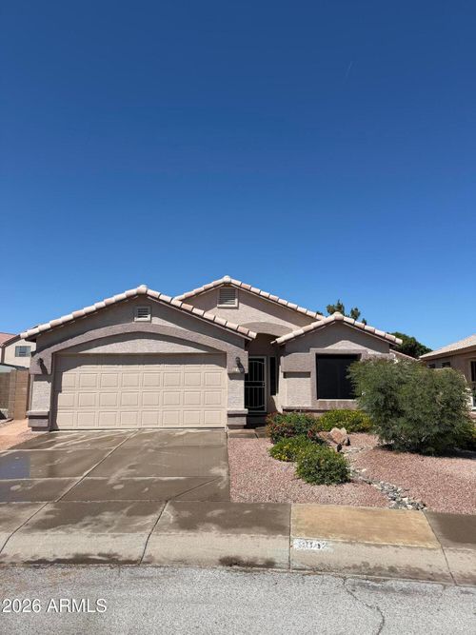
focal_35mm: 24
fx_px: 440
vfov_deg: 71.6
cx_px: 238
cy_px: 318
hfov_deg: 56.8
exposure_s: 1/6173
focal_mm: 6.76
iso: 80
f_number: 1.78
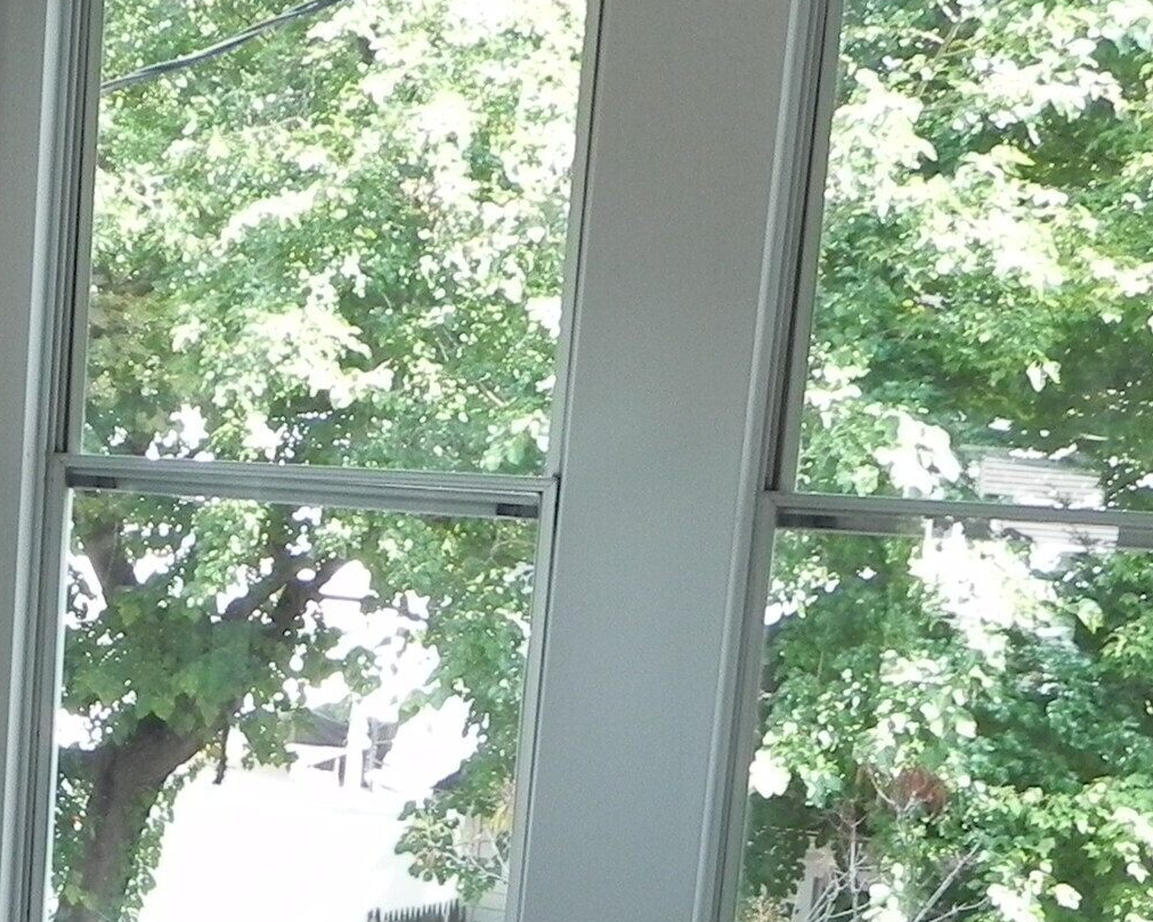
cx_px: -88
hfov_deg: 21.2
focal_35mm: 86
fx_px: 2935
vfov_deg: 17.3
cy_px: 1009
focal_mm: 5.2
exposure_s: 1/73.7
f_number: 3.5
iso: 160
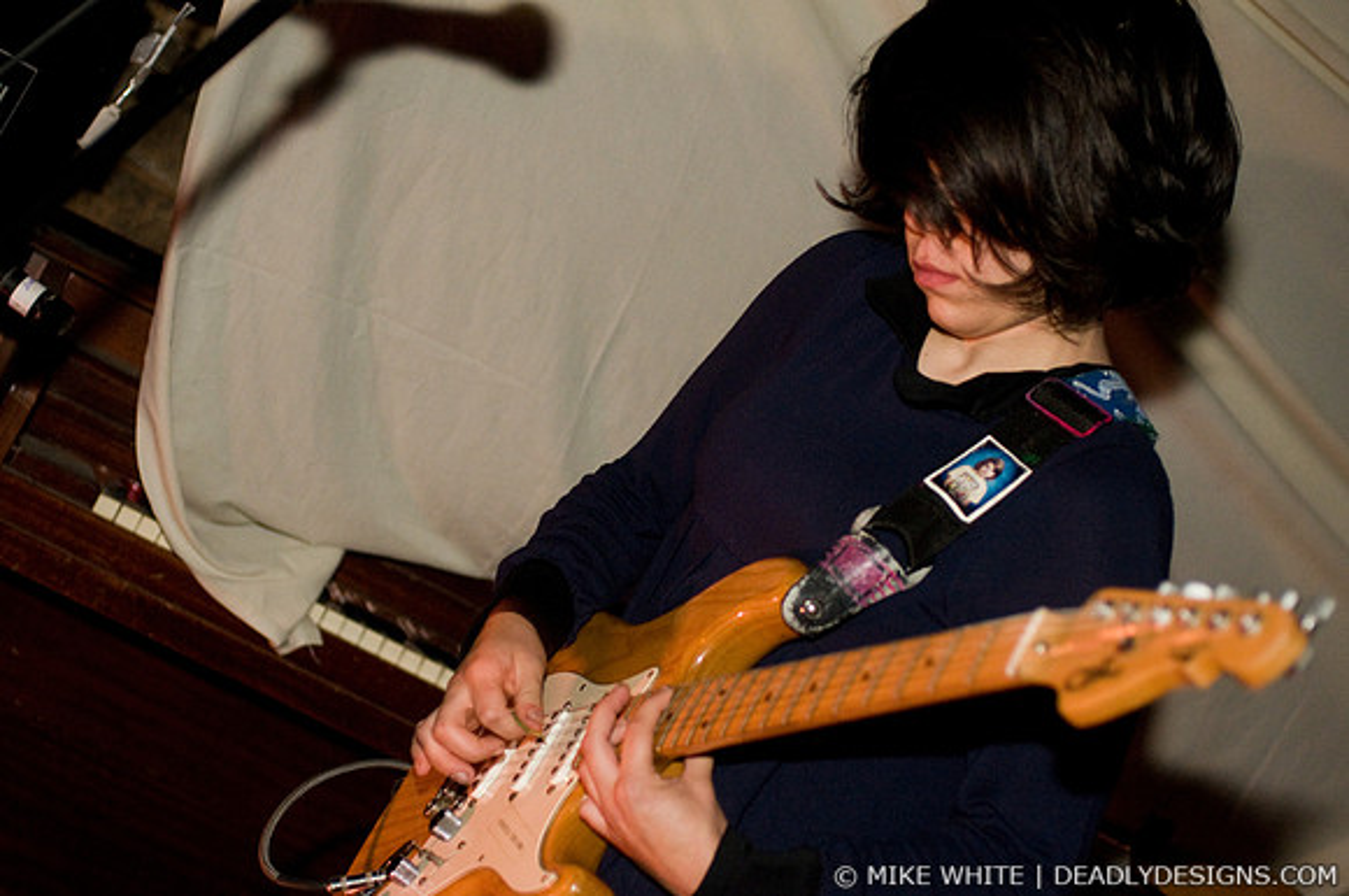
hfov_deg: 28.1
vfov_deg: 18.9
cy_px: 448
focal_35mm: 72
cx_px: 674
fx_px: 2694
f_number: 2.8
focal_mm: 48
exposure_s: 1/30
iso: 1000
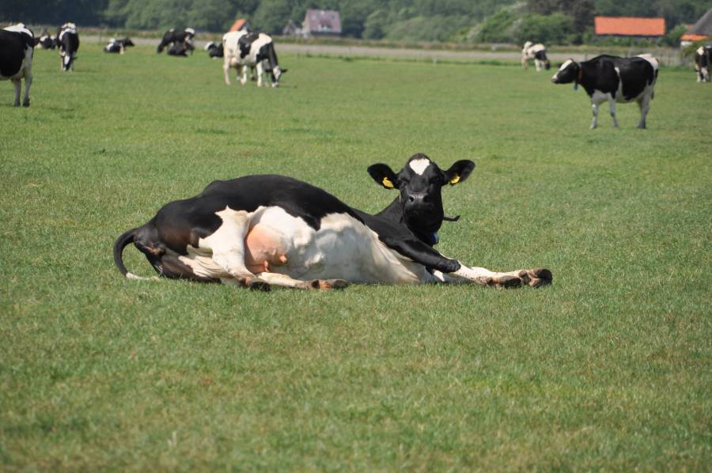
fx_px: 5927
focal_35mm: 300
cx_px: 356
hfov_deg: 6.9
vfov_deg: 4.6
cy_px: 236
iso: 200
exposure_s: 1/800
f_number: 6.3
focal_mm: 200
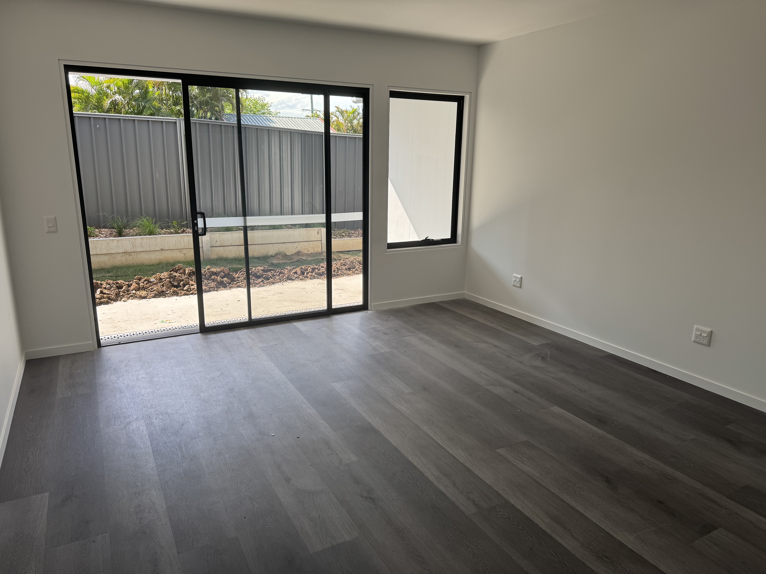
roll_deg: -0.1
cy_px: 287
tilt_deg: -13.8
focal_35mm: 24
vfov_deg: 56.8
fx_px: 531
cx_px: 383
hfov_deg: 71.6
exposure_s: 1/567
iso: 80
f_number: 1.78
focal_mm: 6.76
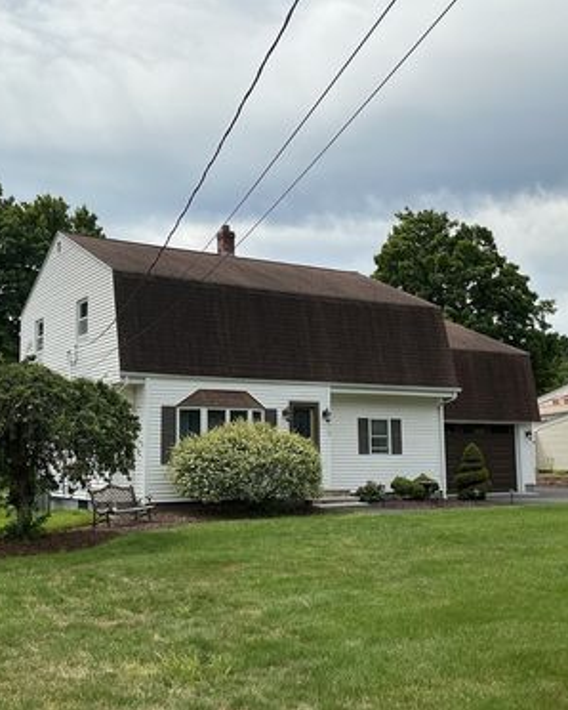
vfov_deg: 47.9
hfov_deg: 39.1
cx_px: 238
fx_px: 798
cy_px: 354
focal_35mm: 38
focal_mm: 3
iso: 25
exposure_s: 1/3322
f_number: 1.8
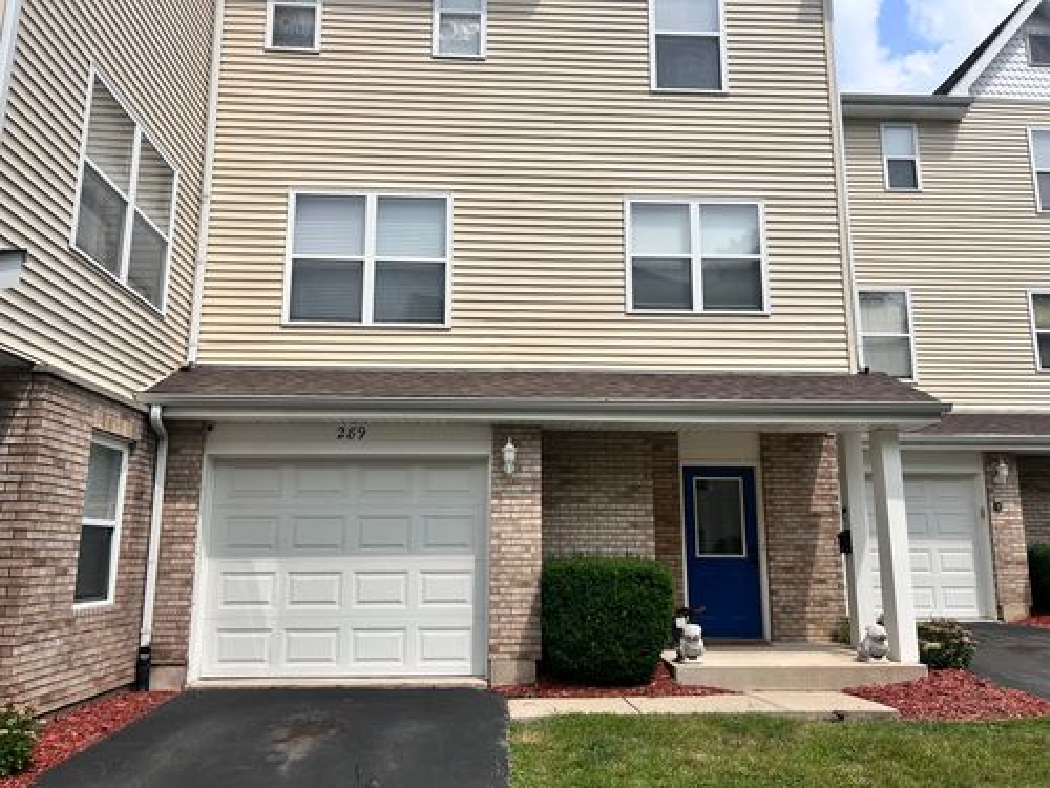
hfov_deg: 67.3
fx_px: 789
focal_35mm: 26
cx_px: 525
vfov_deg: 53.1
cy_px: 394
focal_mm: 5.7
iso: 50
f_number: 1.5
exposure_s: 1/6211
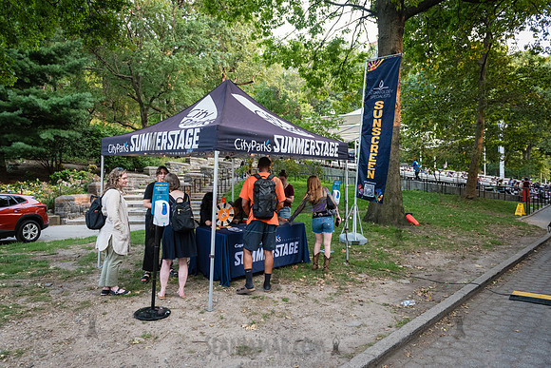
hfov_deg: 73.7
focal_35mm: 24
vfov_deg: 53.2
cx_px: 276
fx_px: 367
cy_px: 184
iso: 2000
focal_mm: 24
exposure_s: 1/400
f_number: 4
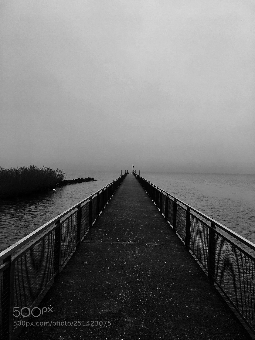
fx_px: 285
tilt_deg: -0.7
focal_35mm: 29
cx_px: 128
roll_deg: -0.3
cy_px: 170
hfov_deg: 48.2
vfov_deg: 61.7
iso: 25
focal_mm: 4.15
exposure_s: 1/905
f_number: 2.2
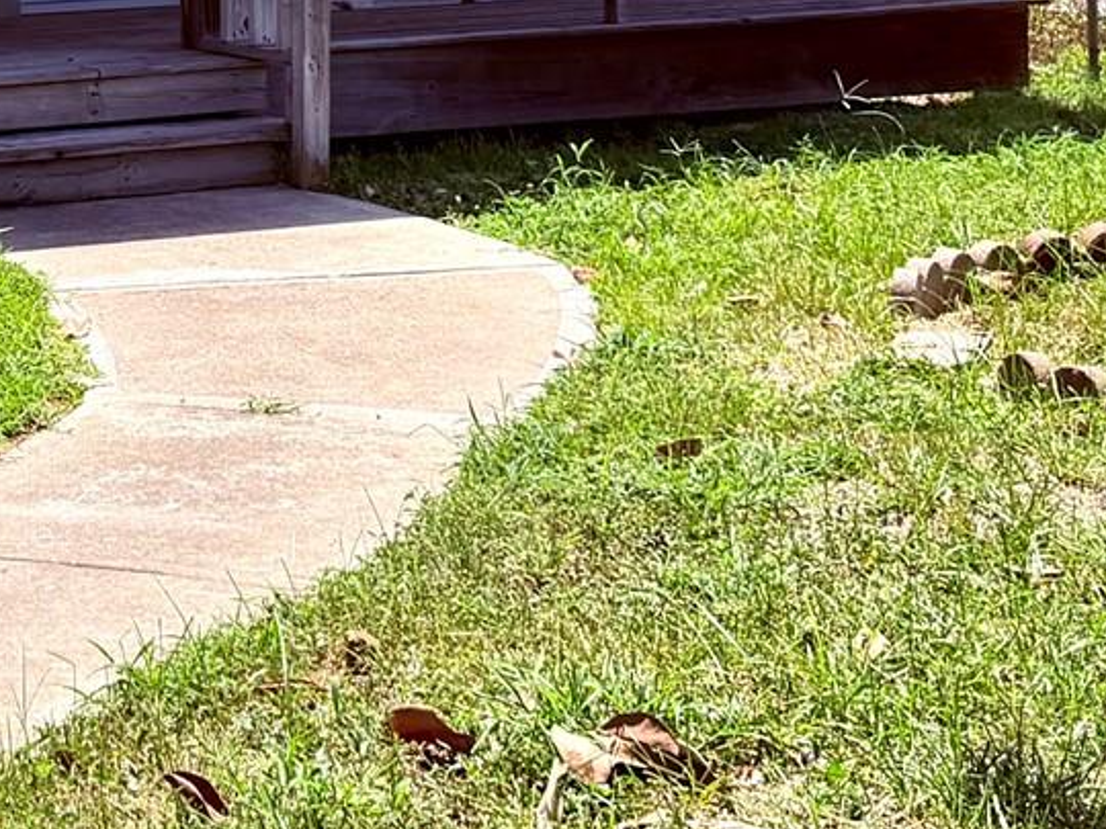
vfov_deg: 15.8
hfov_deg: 19.7
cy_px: -100
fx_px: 2907
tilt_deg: -1.8
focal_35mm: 91
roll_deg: +1.1
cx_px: -360
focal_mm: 6.76
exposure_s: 1/3953
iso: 80
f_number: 1.78
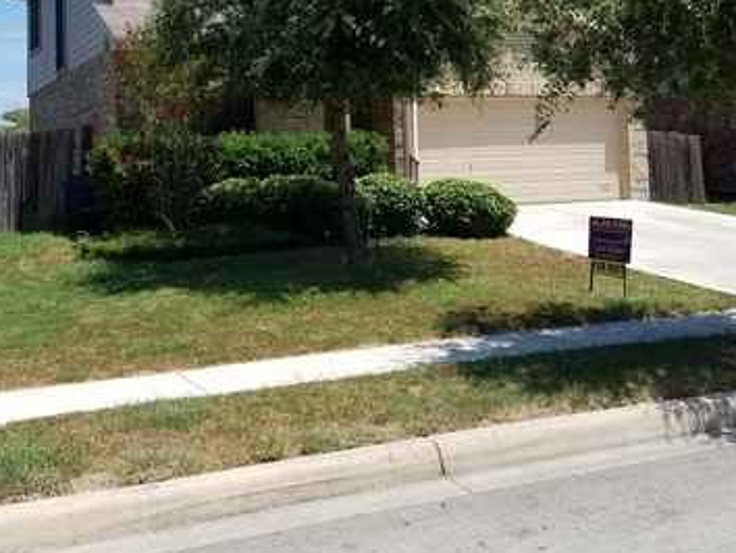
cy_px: 64
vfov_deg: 29.7
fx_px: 1000
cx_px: 455
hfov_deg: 40.2
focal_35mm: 47
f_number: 1.7
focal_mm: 4.2
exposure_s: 1/2640
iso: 50
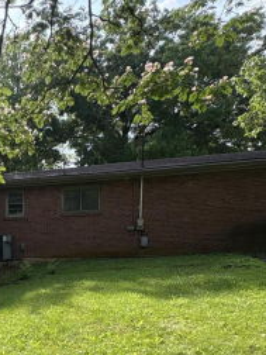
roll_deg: +0.2
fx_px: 379
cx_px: -69
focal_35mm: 37
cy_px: 274
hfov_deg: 31.2
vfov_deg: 47.9
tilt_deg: -3.2
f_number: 2.2
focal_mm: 2.22
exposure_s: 1/779
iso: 64
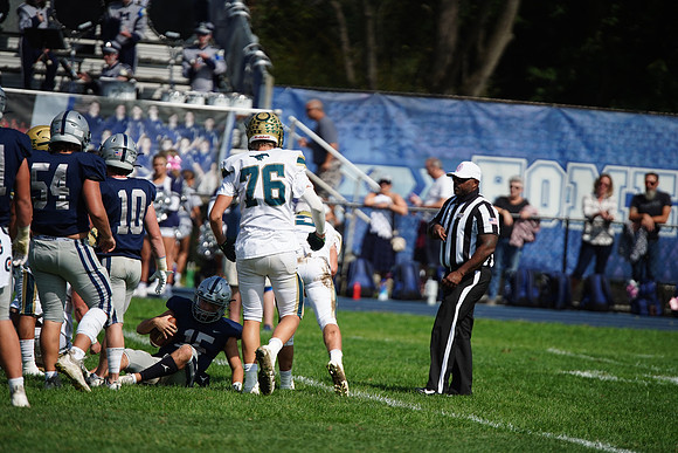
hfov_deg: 6.9
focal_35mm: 300
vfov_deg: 4.6
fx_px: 5651
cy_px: 226
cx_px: 339
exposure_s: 1/8000
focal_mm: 300
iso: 400
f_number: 2.8
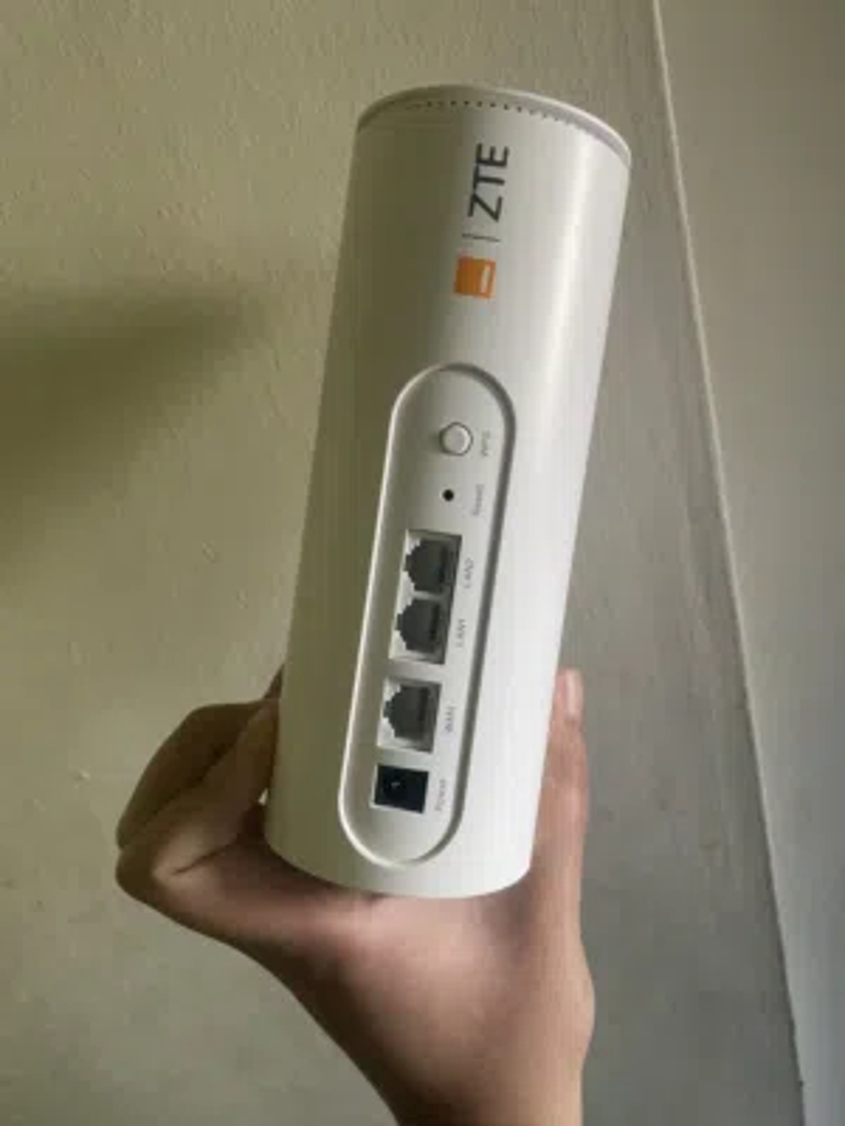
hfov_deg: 53.1
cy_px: 563
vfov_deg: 67.3
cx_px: 422
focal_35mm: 26
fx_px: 846
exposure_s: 1/60
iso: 320
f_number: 1.8
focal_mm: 4.25
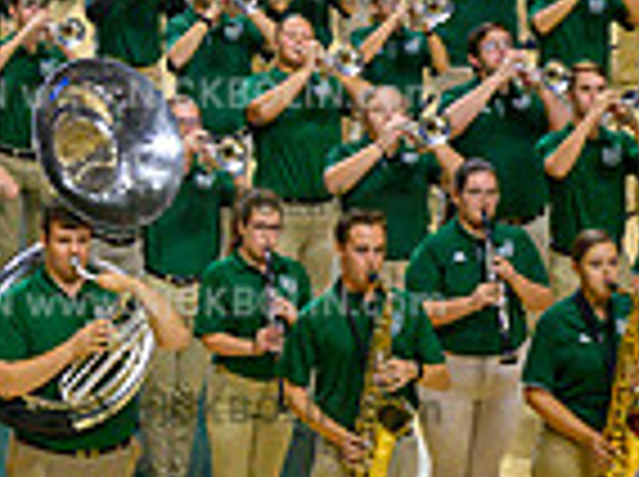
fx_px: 5068
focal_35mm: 275
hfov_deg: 7.0
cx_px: -612
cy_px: 97
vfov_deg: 5.4
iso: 3200
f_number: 4.5
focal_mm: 70
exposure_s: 1/500
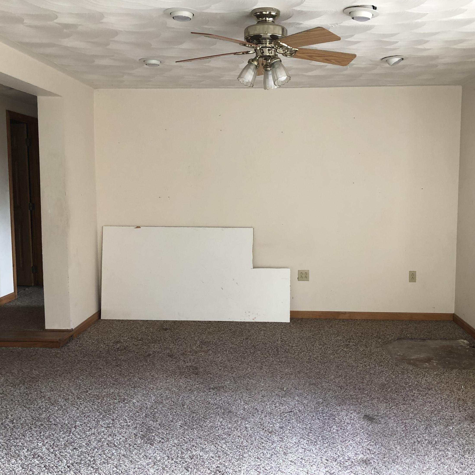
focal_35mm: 34
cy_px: 236
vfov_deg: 48.5
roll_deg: +0.4
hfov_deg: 48.3
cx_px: 273
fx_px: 528
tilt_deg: -6.0
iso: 40
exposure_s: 1/17
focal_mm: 3.99
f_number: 1.8
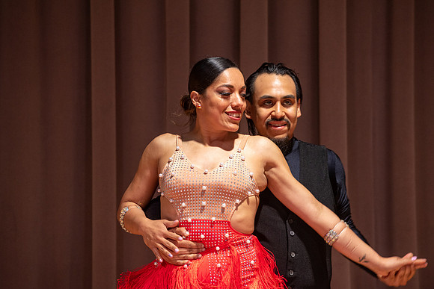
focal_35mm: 200
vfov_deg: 6.9
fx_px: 2412
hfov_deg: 10.3
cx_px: 217
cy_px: 144
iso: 1600
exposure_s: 1/160
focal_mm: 200
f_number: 4
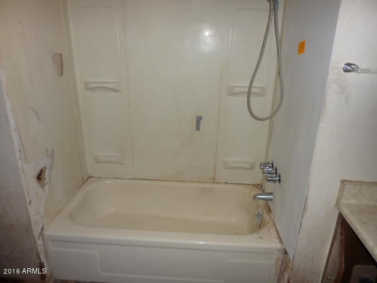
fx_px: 272
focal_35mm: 25
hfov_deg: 69.4
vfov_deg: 54.9
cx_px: 188
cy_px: 142
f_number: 3.3
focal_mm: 4.1
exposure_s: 1/30
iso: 100
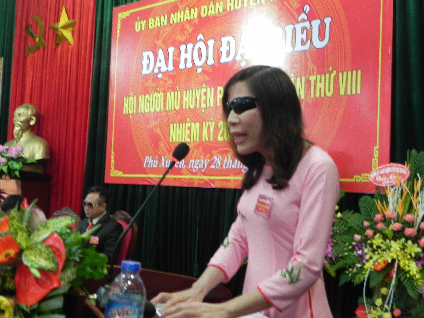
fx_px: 502
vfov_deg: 35.1
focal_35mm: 41
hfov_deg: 45.8
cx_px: 212
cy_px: 159
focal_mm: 7.3
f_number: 3.2
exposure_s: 1/16.7
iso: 400
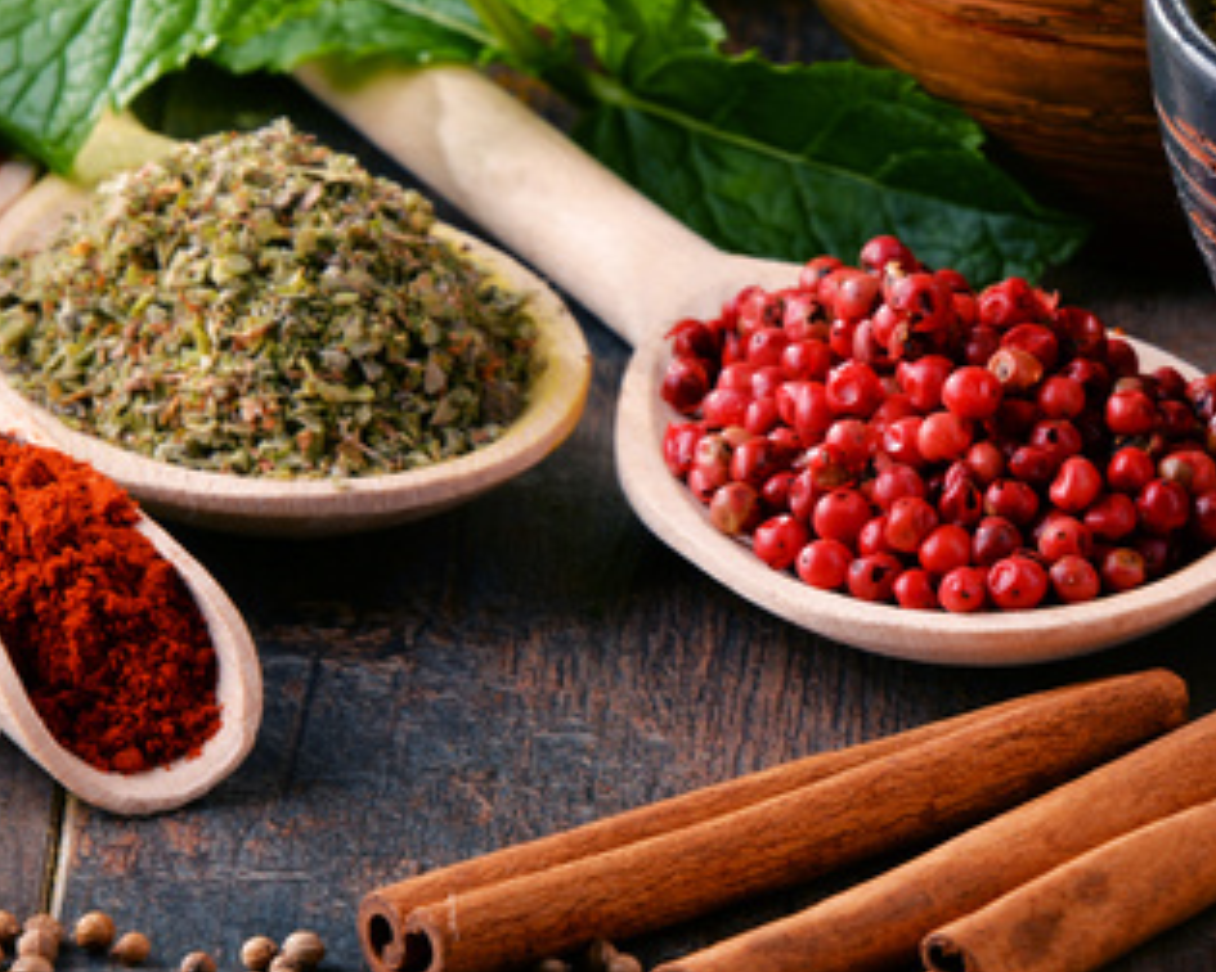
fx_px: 20910
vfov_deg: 2.7
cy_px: -42
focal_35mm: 581
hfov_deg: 3.3
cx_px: 1189
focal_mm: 230
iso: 100
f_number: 16
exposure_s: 1/125
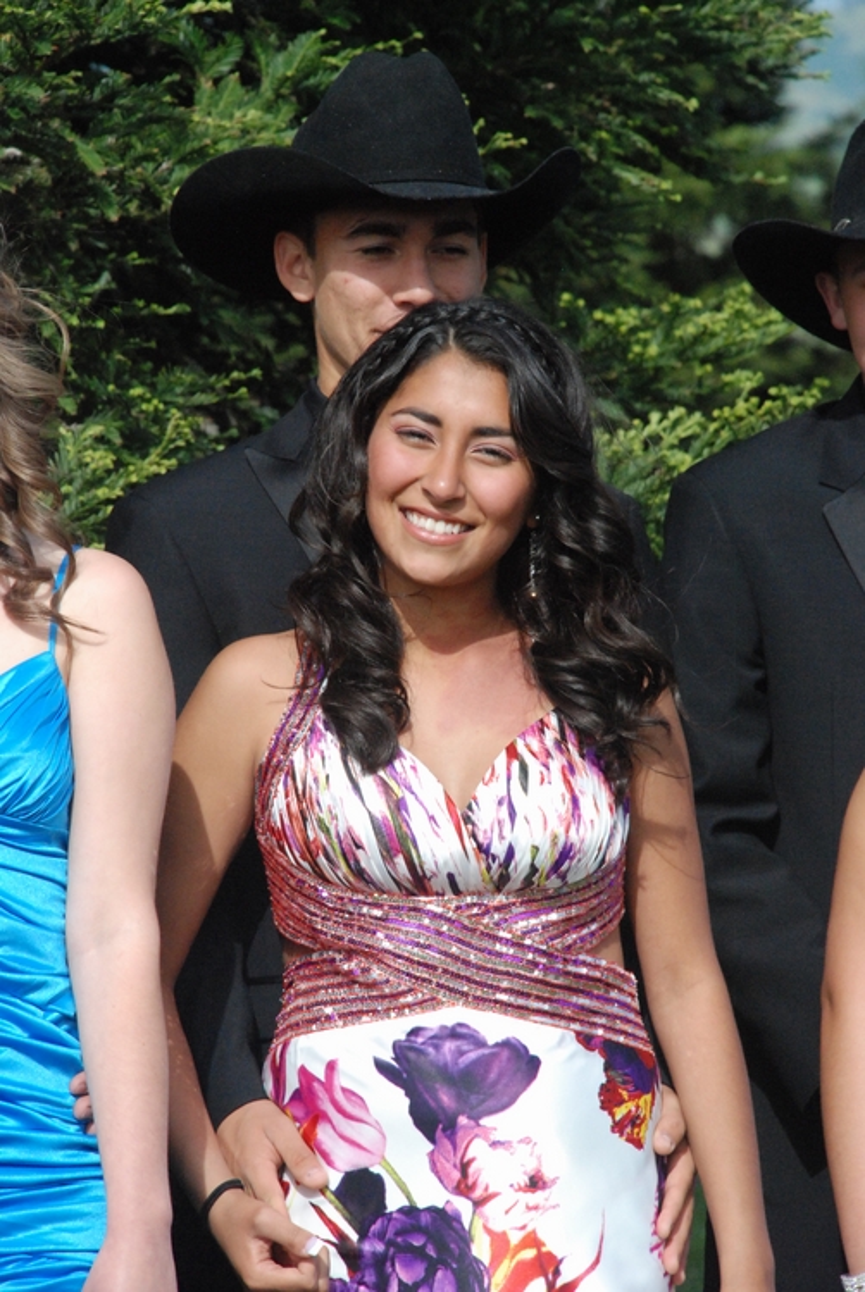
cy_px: 646
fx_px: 7278
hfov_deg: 6.8
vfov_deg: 10.1
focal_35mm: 202
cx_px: 432
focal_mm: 135
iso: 1600
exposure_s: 1/1600
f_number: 10
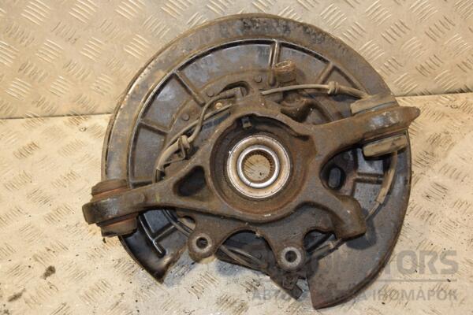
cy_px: 158
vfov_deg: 29.9
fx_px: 591
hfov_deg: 43.6
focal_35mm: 45
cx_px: 236
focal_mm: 30
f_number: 5
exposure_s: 1/160
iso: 800
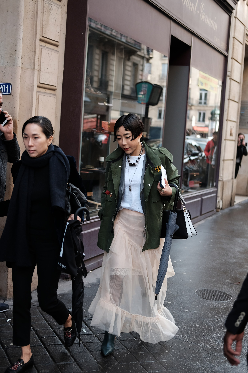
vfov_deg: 37.5
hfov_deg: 25.5
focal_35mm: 53
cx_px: 124
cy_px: 186
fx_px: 548
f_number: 2
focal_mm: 35
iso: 320
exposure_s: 1/400
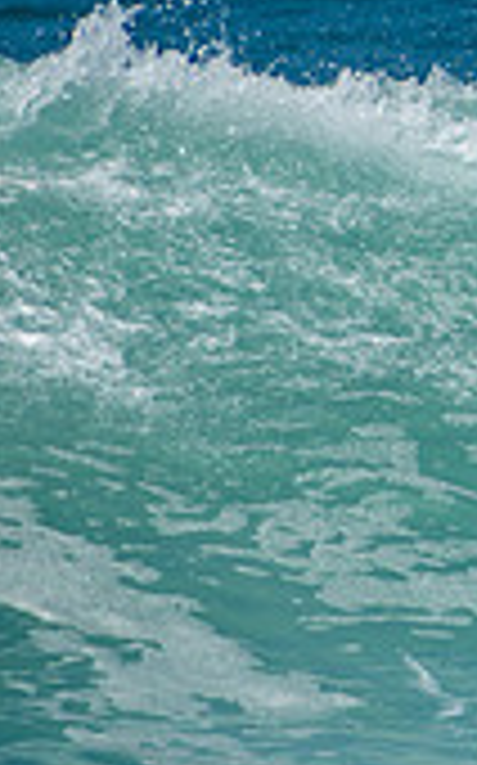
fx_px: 43441
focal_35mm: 2085
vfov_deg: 1.0
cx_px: 1040
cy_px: 200
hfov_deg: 0.6
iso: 250
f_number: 5.6
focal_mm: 400
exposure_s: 1/2000
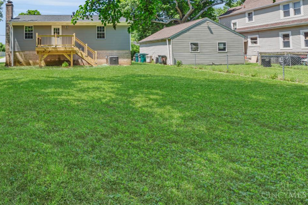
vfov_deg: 53.8
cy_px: 45
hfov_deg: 71.9
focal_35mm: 22
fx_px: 188
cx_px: 69
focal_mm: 14
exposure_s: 1/200
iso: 400
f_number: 8
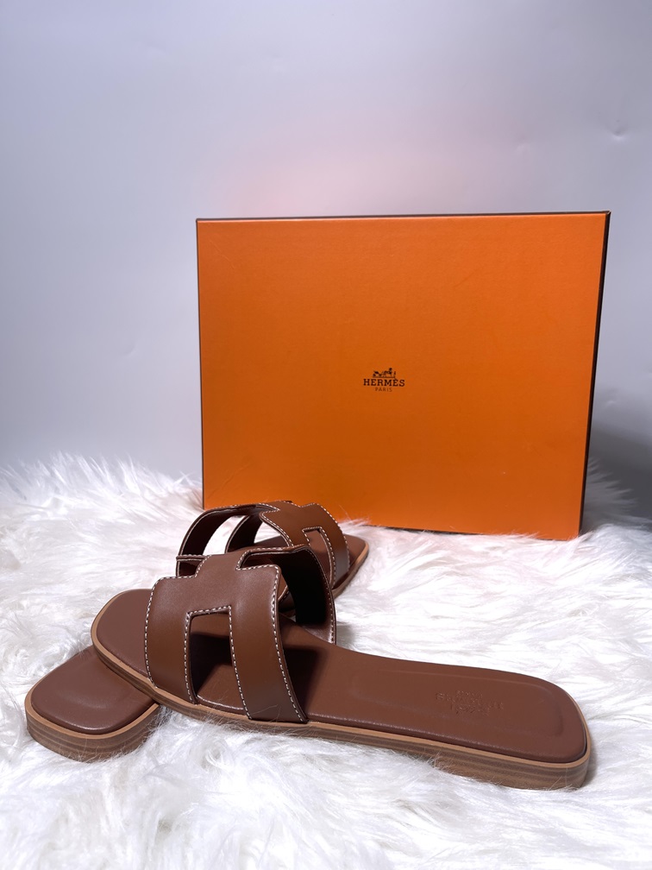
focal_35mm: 25
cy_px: 435
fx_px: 628
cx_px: 326
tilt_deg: -19.6
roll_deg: +0.5
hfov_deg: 54.9
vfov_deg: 69.4
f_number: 1.6
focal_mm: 5.1
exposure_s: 1/755
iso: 32
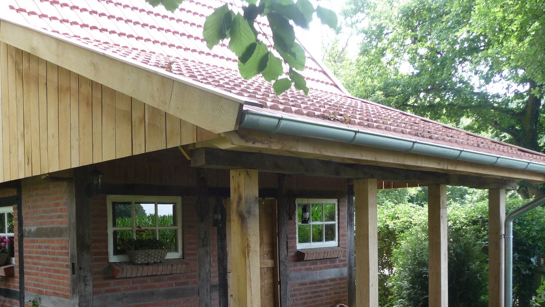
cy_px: 250
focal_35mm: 39
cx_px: 224
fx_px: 564
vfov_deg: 29.7
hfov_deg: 51.3
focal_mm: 4.7
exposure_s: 1/60
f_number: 3.3
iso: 100
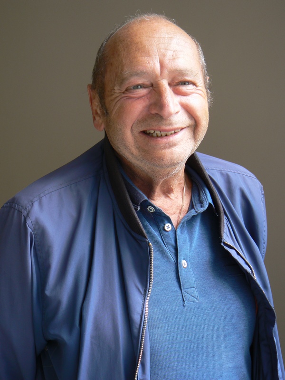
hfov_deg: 28.6
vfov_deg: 37.5
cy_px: 190
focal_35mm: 51
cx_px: 142
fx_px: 560
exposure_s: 1/40
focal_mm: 8.6
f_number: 2.8
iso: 80
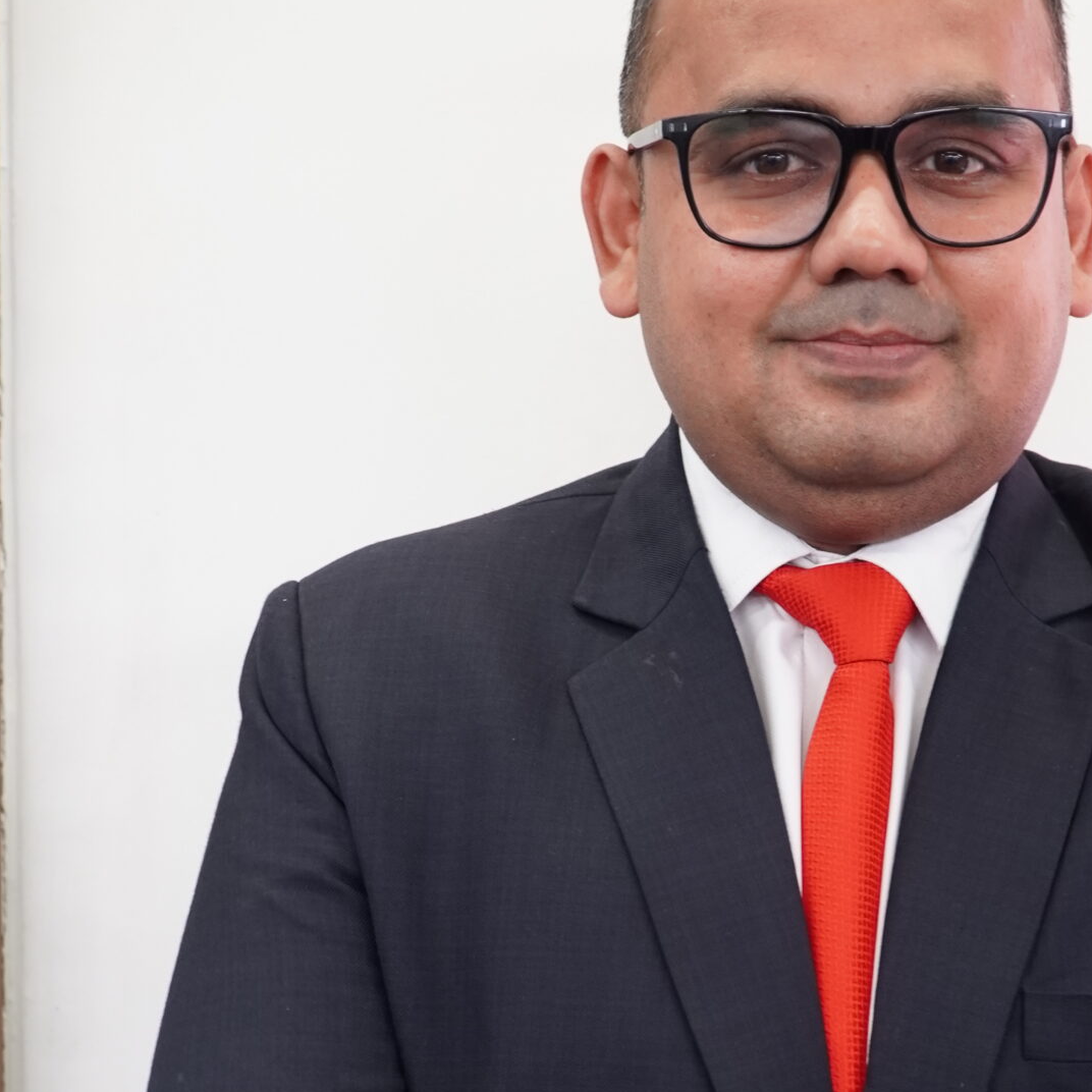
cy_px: 673
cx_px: 781
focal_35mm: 67
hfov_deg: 25.5
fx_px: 2391
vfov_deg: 25.7
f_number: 4
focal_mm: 22
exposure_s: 1/60
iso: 1250
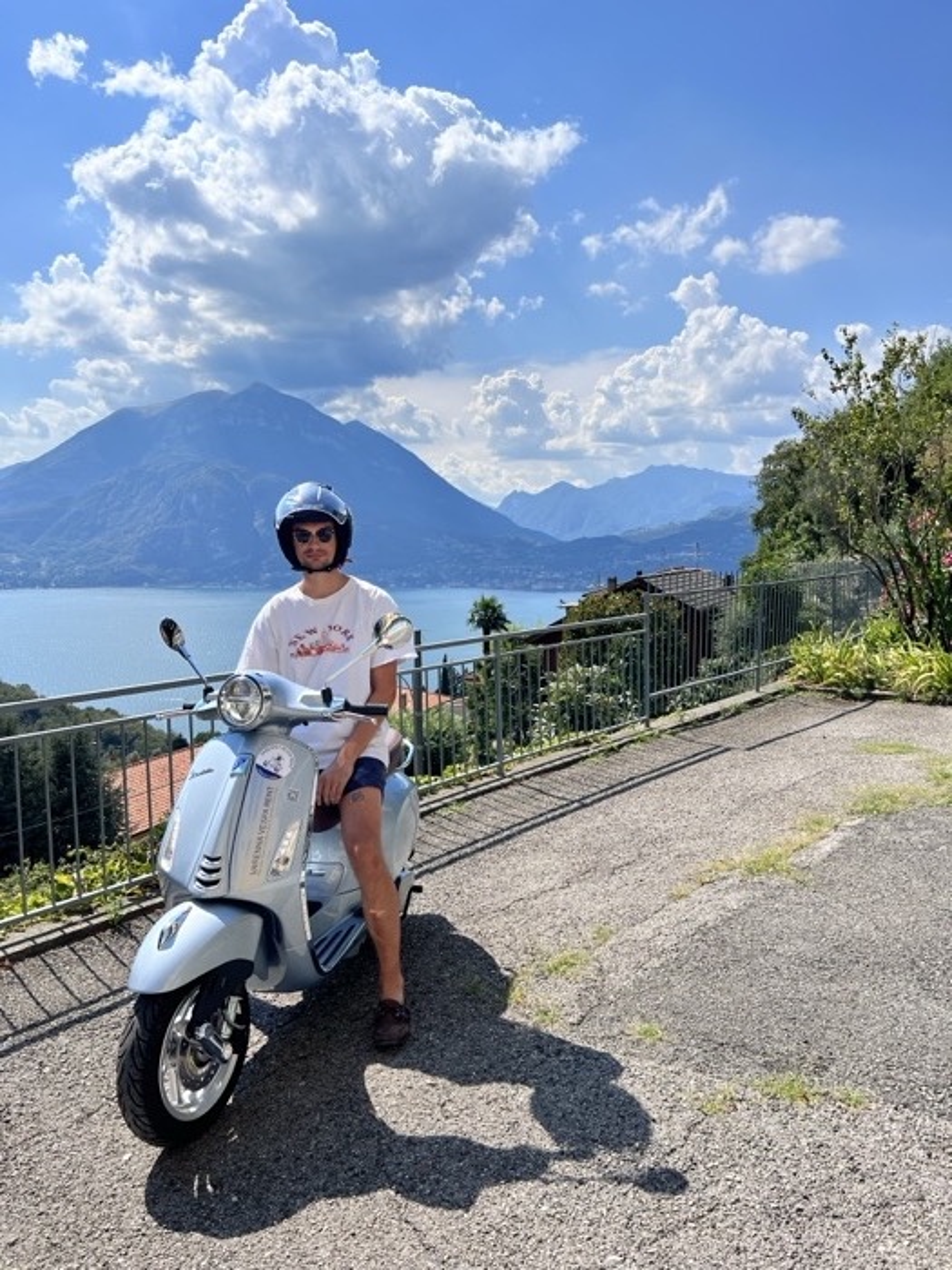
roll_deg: -0.6
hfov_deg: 53.1
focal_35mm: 26
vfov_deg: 67.3
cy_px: 635
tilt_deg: -7.1
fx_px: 953
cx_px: 476
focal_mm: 5.7
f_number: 1.5
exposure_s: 1/6211
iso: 50
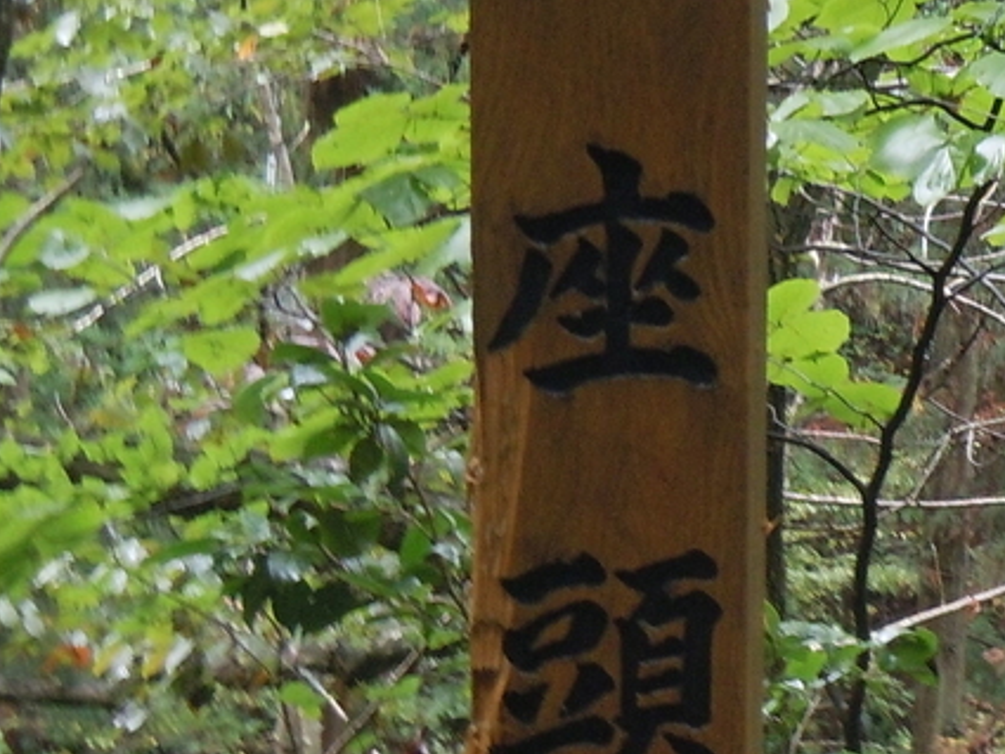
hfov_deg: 10.1
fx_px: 5576
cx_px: 1346
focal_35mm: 192
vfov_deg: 7.7
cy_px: 418
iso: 320
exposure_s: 1/13
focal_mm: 12.2
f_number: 4.1
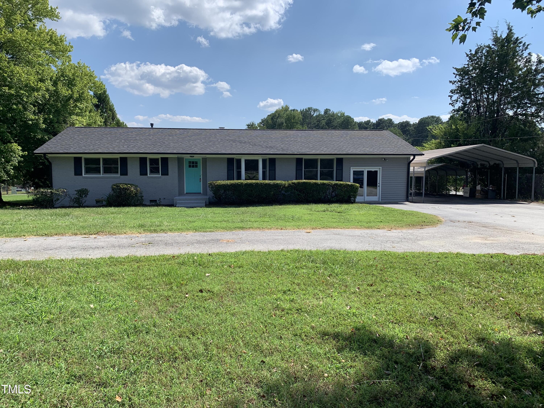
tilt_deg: -5.5
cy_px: 204
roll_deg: -0.7
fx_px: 409
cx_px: 272
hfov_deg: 67.3
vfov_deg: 53.1
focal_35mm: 26
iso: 25
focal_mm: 4.25
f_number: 1.8
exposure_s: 1/2545
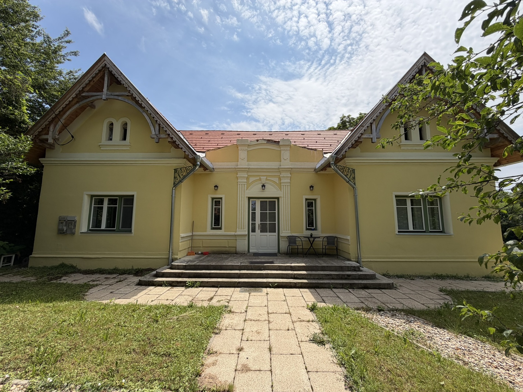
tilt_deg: +6.6
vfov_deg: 85.7
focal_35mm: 14
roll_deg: +0.1
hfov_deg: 102.1
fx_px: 212
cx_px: 262
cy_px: 196
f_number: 2.2
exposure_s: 1/1235
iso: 20
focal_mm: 2.22
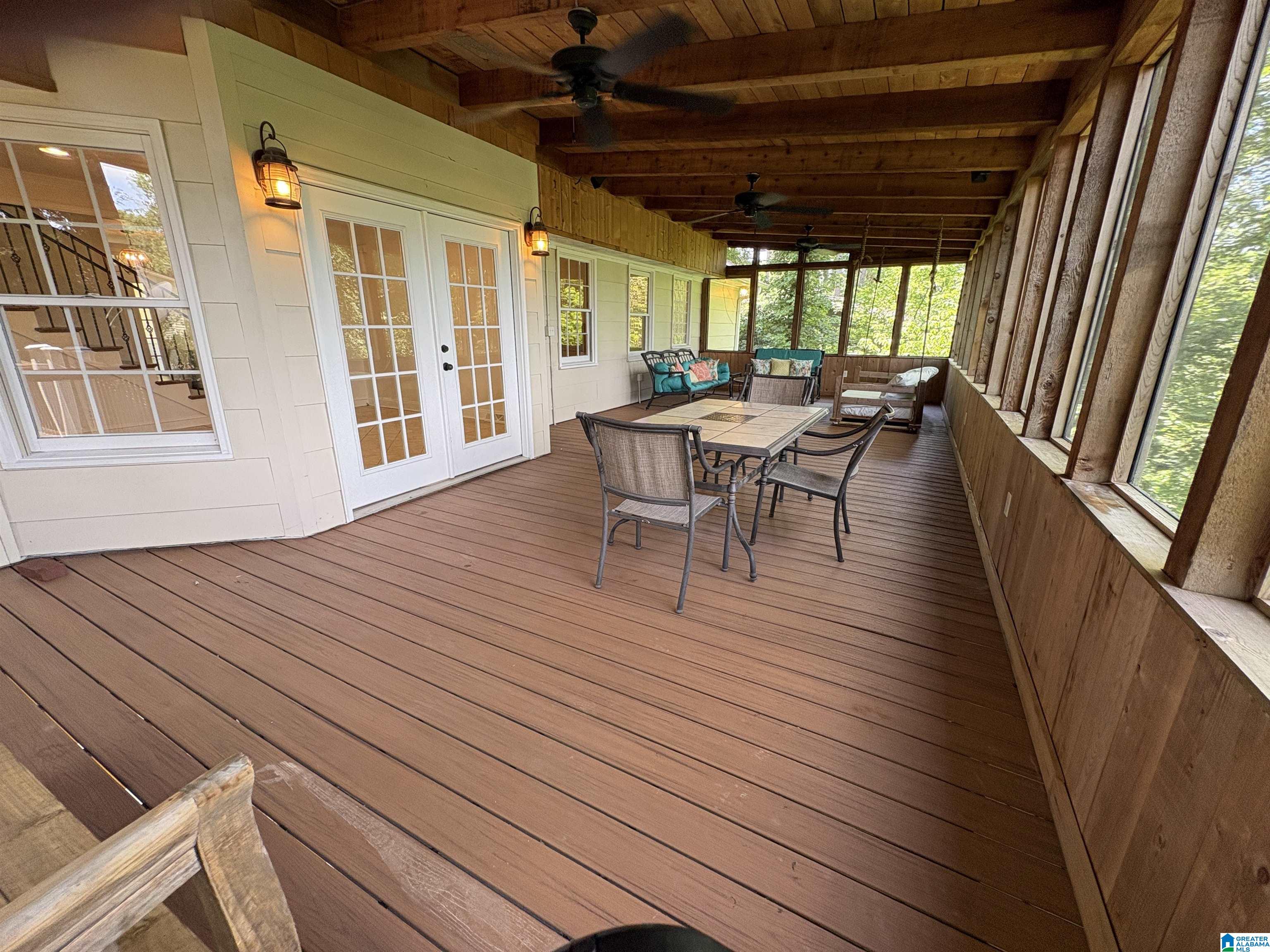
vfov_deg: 85.7
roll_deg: +0.6
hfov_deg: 102.1
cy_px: 476
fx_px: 514
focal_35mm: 14
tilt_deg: -17.2
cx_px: 635
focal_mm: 2.22
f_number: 2.2
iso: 160
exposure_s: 1/99
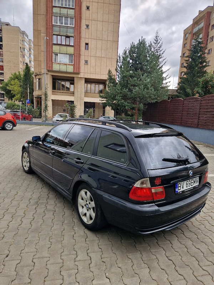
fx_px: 190
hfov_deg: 58.9
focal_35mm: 23
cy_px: 142
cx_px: 107
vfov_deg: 73.9
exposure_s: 1/588
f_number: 1.8
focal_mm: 5.4
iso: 50
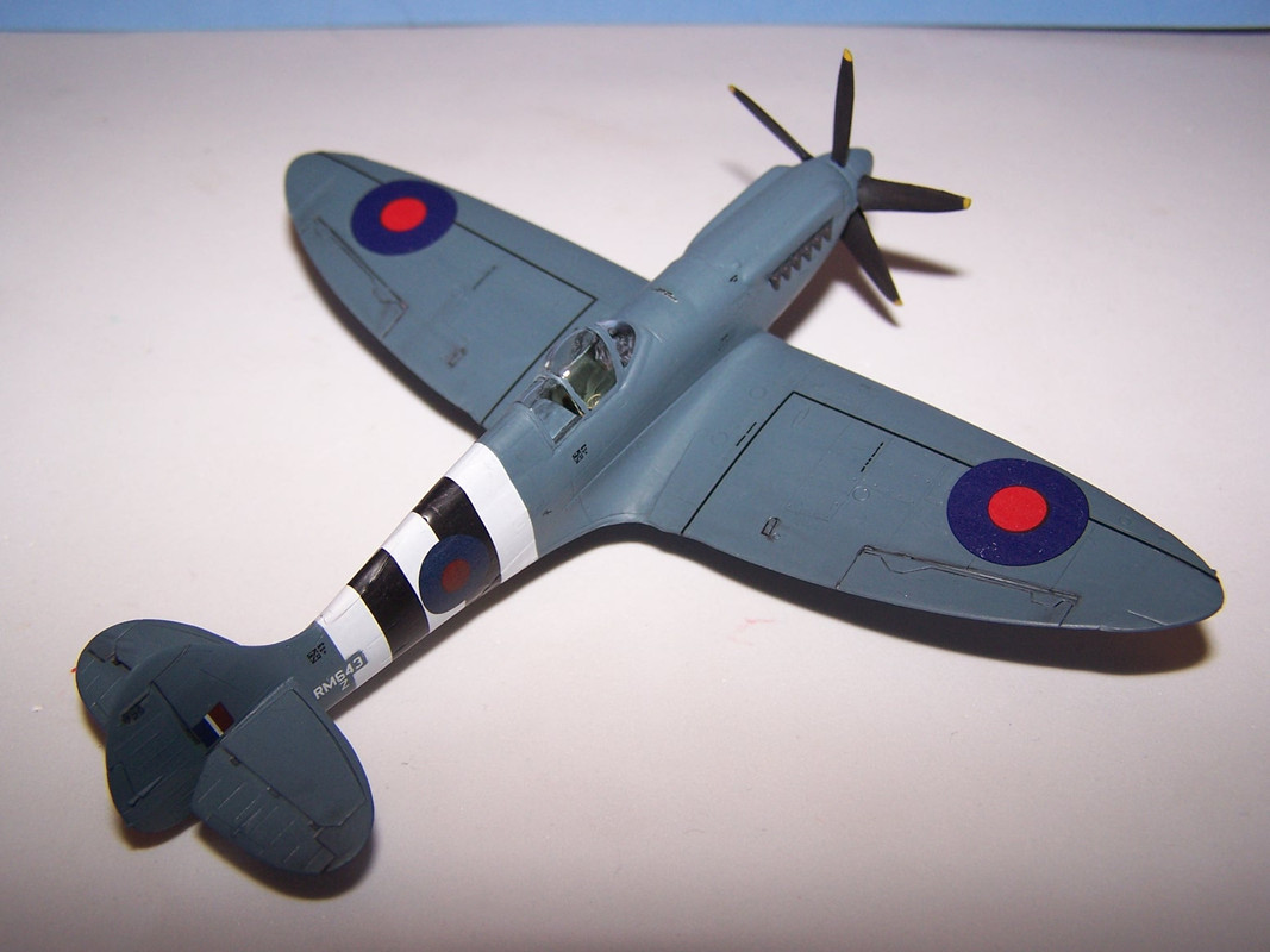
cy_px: 476
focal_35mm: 38
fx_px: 1394
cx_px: 635
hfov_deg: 49.0
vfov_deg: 37.7
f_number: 2.8
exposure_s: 1/60
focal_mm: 6.3
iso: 80
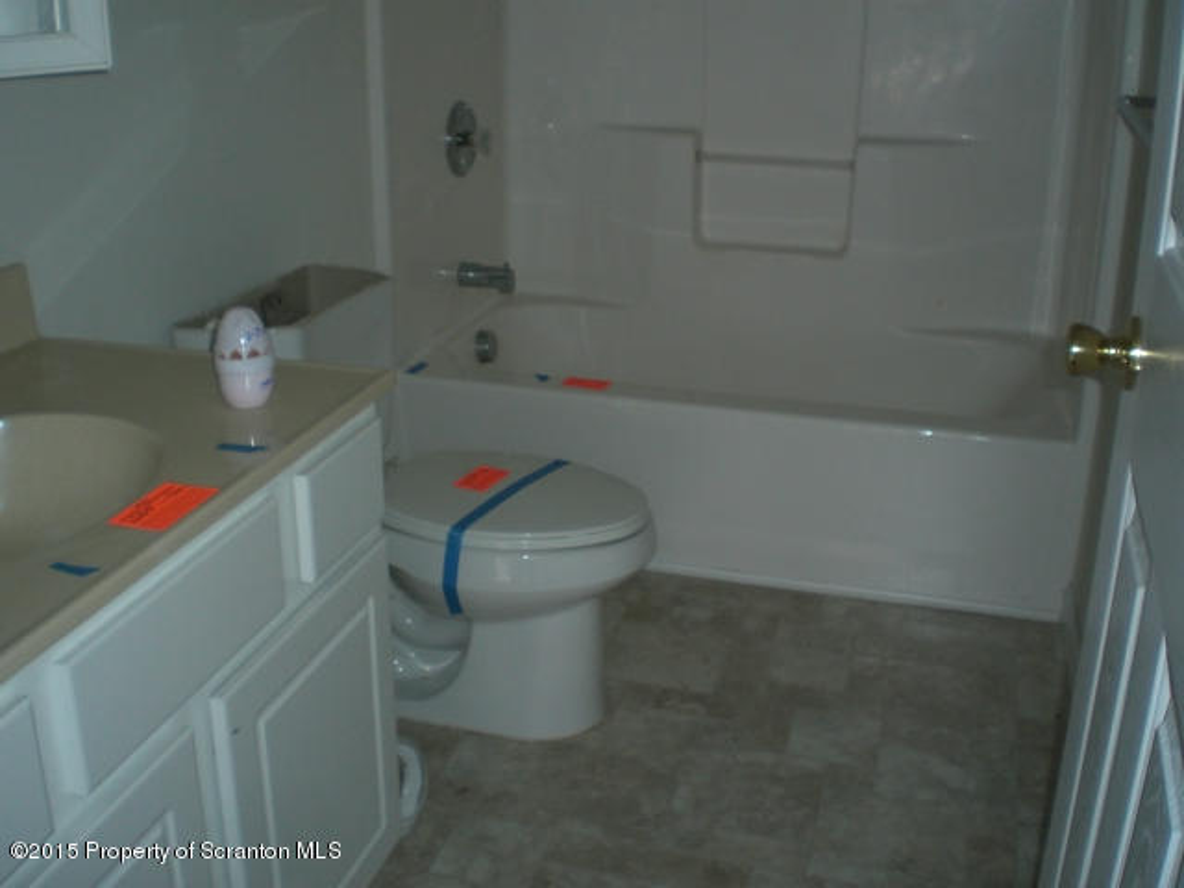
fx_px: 1300
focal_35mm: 38
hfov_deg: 49.0
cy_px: 444
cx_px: 592
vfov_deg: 37.7
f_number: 3.1
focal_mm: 6.3
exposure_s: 1/30
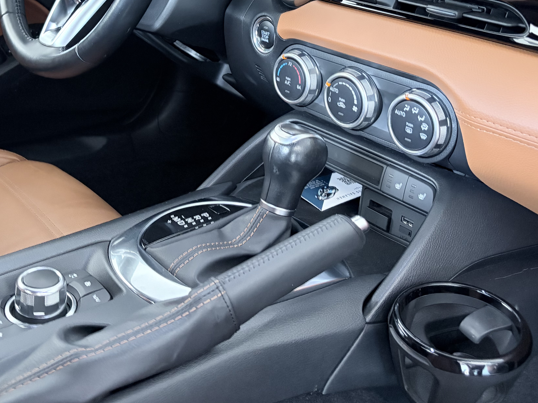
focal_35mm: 45
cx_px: 187
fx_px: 699
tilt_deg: -15.9
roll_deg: -3.3
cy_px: 63
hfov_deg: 41.6
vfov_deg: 31.1
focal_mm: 5.96
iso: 500
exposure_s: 1/48
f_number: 1.6
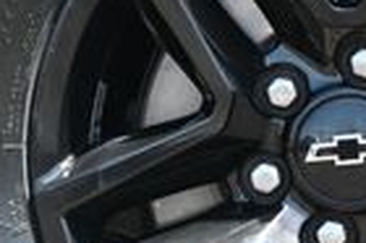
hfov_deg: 6.8
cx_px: 353
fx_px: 3067
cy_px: 128
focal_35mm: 302
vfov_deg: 4.5
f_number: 6
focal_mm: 44
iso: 400
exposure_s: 1/160
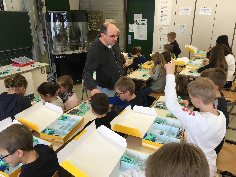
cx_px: 118
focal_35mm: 29
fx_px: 198
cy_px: 88
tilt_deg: -20.5
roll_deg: +1.1
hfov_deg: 61.7
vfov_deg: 48.2
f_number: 2.2
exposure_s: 1/33
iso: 32
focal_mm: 4.15
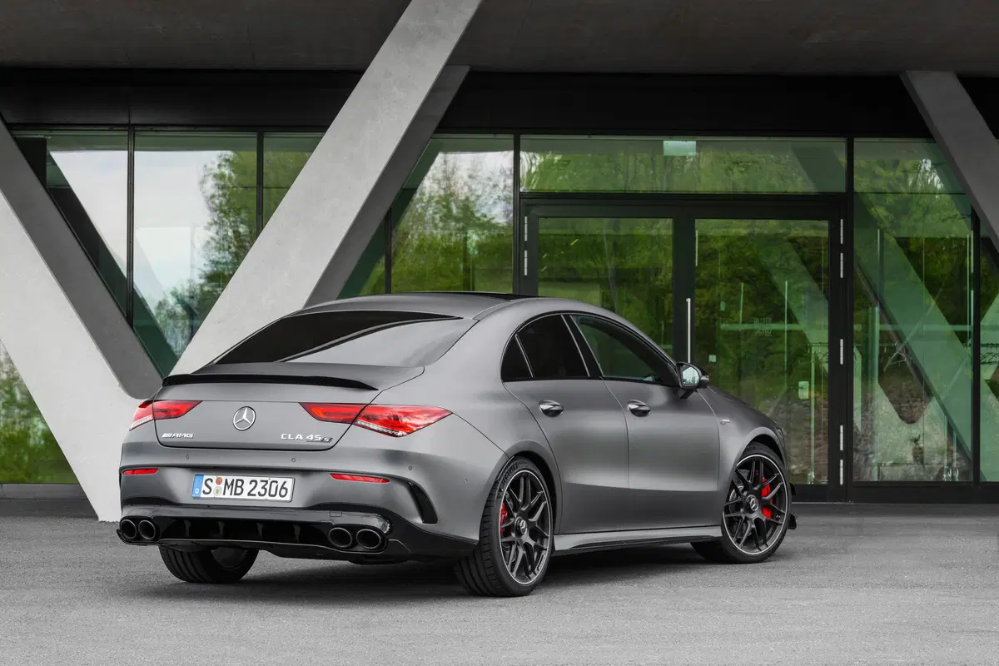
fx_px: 3663
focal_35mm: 132
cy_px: 333
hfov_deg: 15.5
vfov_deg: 10.4
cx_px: 500
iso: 100
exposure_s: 1/25
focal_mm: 110
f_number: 11
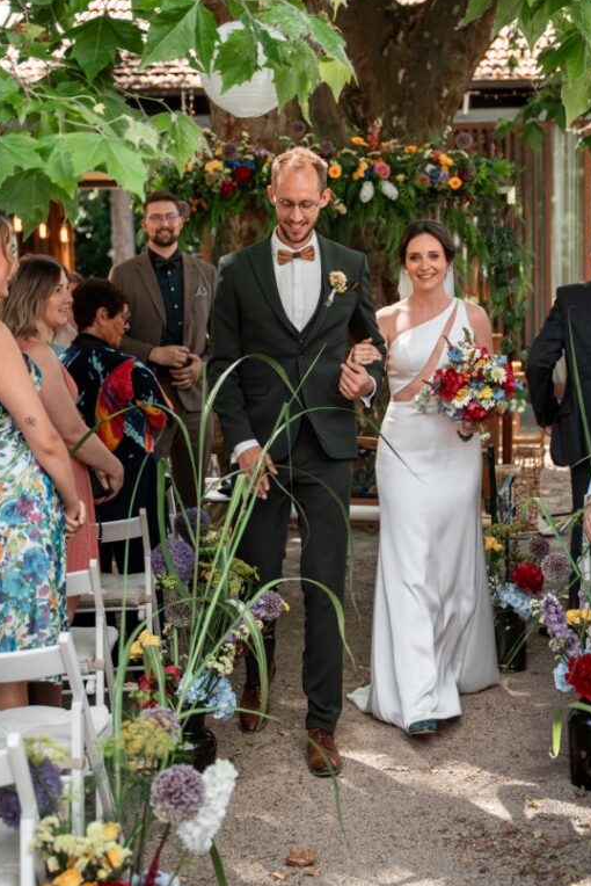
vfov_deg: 31.7
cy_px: 413
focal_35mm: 63
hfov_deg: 21.5
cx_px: 333
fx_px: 1556
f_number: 2.8
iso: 200
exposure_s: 1/1000
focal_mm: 47.2
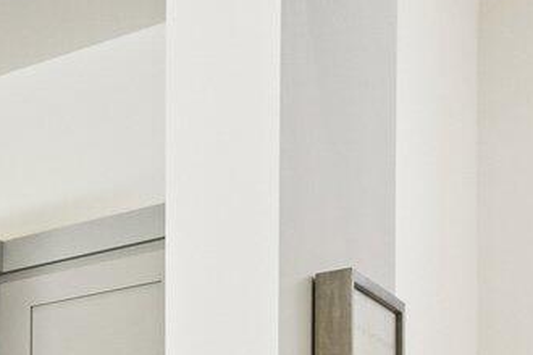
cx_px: -1076
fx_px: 1288
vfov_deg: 13.4
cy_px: 714
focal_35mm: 87
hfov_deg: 11.5
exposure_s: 1/60
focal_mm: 14
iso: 640
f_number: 8
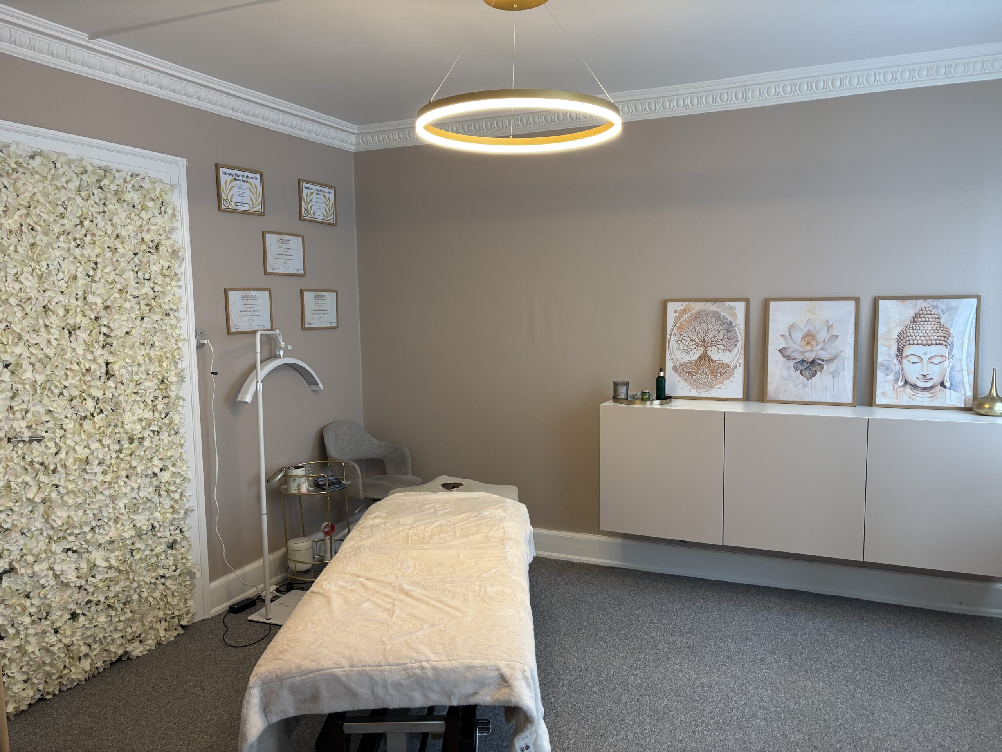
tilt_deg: -5.1
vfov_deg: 53.1
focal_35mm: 26
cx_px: 501
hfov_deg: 67.3
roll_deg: +0.4
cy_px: 376
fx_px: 753
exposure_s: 1/100
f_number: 1.6
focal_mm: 5.96
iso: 125
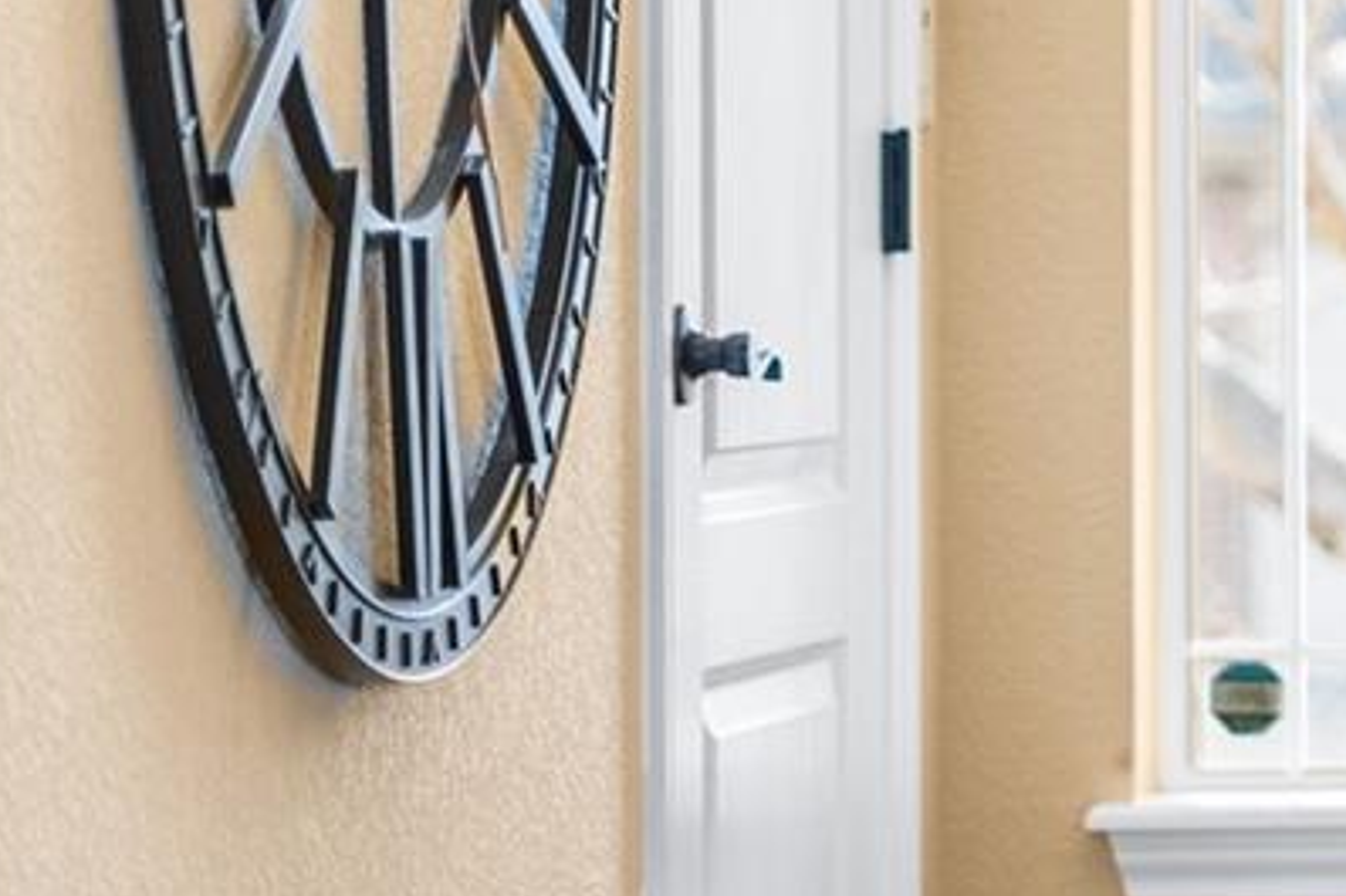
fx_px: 7512
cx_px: 2337
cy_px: 115
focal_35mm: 201
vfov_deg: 6.8
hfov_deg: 9.8
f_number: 1.8
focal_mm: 50
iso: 400
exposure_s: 1/50
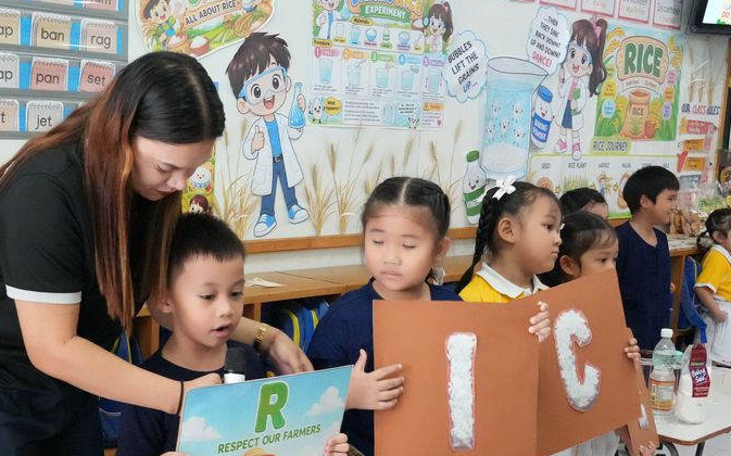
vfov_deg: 25.7
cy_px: 307
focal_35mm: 50
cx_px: 267
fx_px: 996
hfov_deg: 40.0
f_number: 7.1
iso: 10000
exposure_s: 1/125
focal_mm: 22
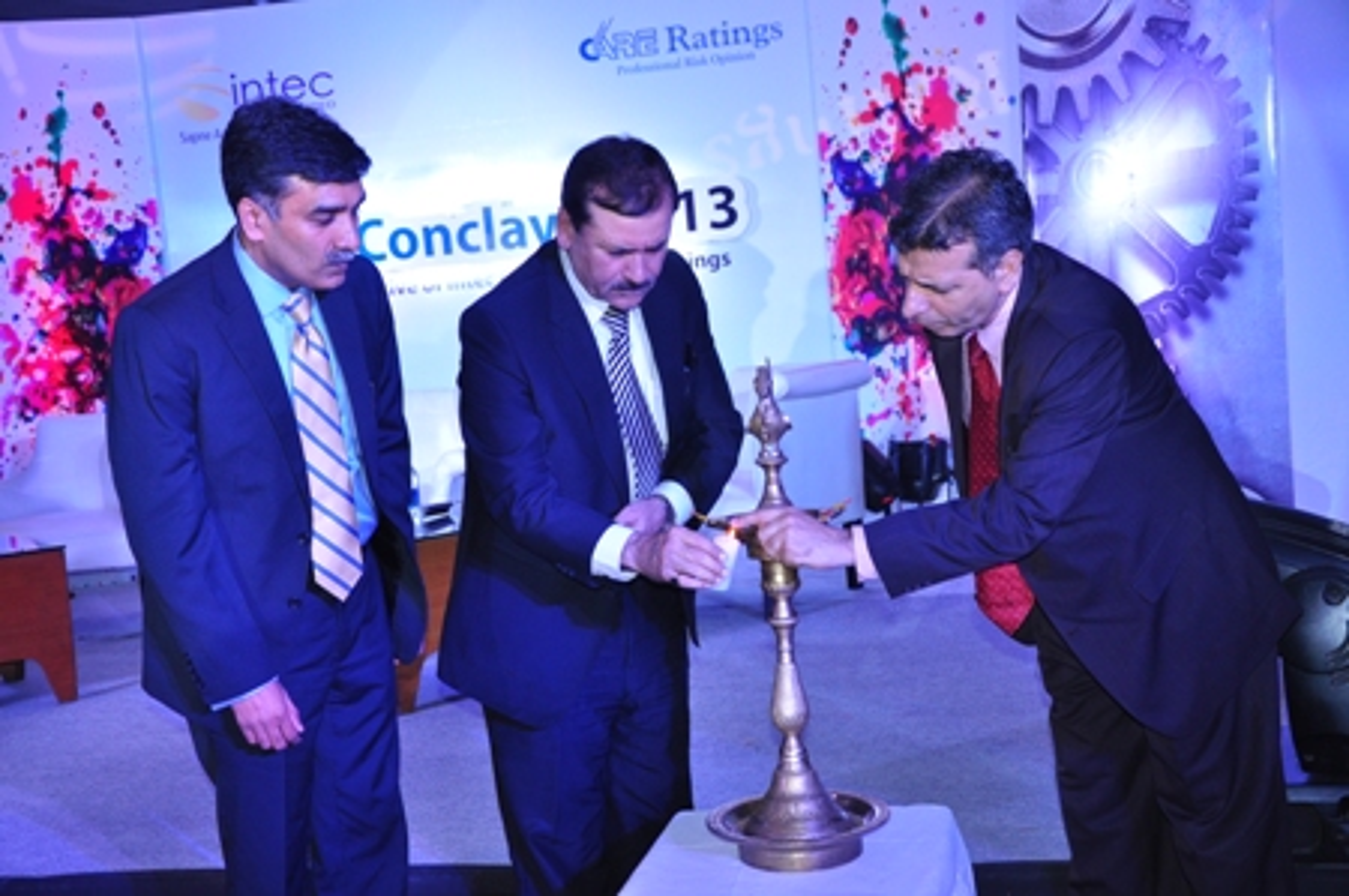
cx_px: 674
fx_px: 1909
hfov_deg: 38.9
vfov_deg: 26.4
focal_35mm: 51
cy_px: 448
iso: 500
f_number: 4.2
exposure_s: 1/100
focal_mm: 34
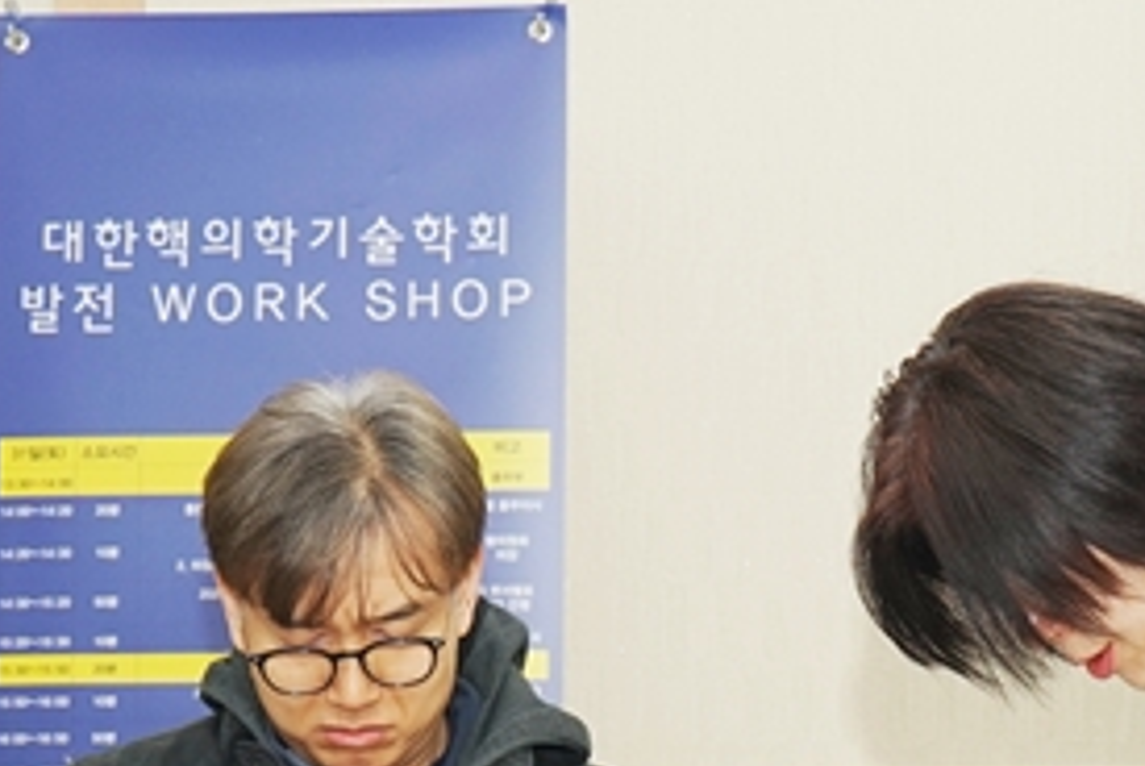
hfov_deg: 12.3
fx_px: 5317
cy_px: 876
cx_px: 749
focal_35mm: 167
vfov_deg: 8.2
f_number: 7.1
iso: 320
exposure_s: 1/60
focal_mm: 46
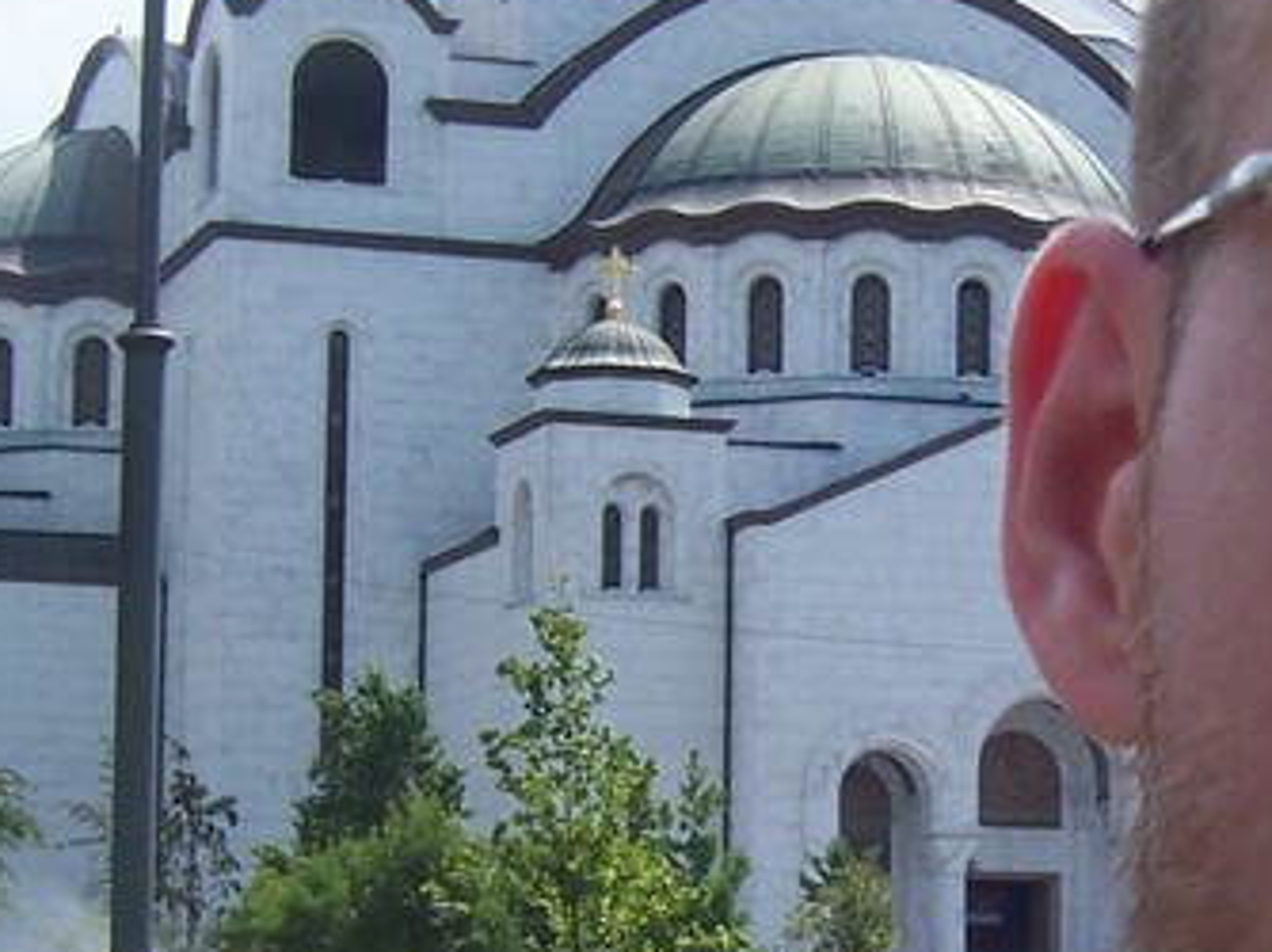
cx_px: 1034
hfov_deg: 17.0
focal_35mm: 115
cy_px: 583
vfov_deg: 12.9
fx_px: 4223
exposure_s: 1/500
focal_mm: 6.2
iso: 80
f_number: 4.5
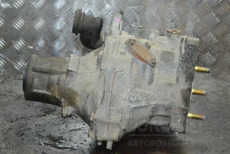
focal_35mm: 83
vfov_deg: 16.5
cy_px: 66
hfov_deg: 24.5
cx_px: 119
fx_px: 530
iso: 2800
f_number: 5.6
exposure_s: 1/60
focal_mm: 48
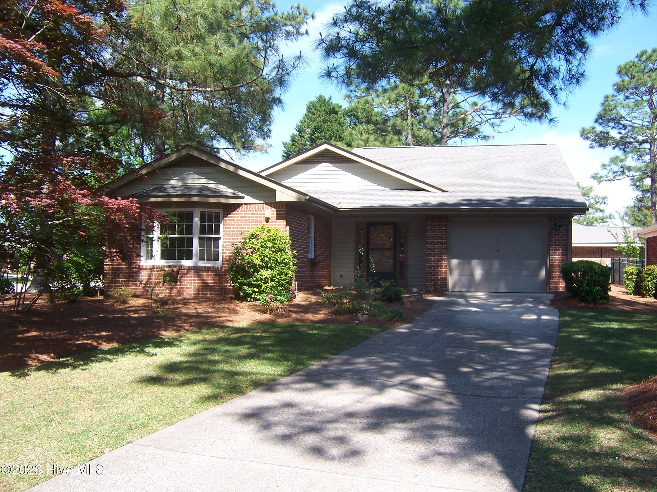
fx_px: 626
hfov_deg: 55.4
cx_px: 328
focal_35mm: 33
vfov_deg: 42.9
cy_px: 246
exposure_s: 1/250
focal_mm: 5.5
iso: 80
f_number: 3.4
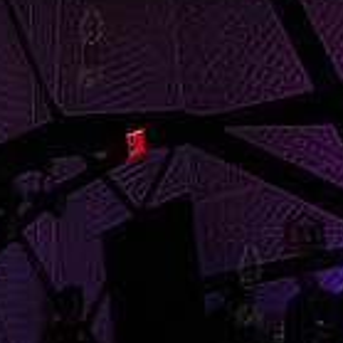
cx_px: 565
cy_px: 402
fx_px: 1390
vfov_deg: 13.7
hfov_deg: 13.0
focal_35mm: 124
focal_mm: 35
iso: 10000
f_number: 4
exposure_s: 1/400
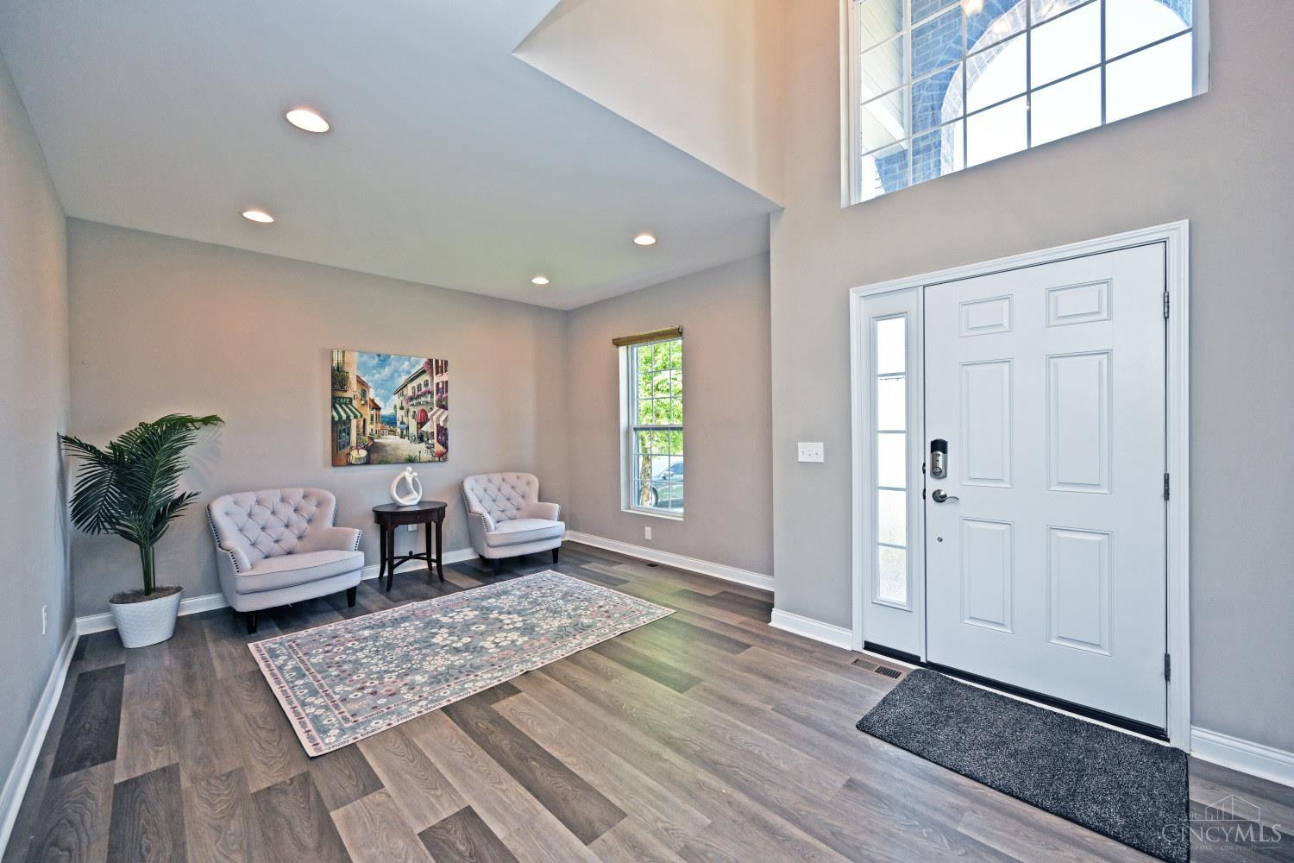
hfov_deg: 104.3
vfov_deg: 81.2
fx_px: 503
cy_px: 432
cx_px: 647
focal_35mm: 14
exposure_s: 1/100
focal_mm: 14
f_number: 5
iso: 200
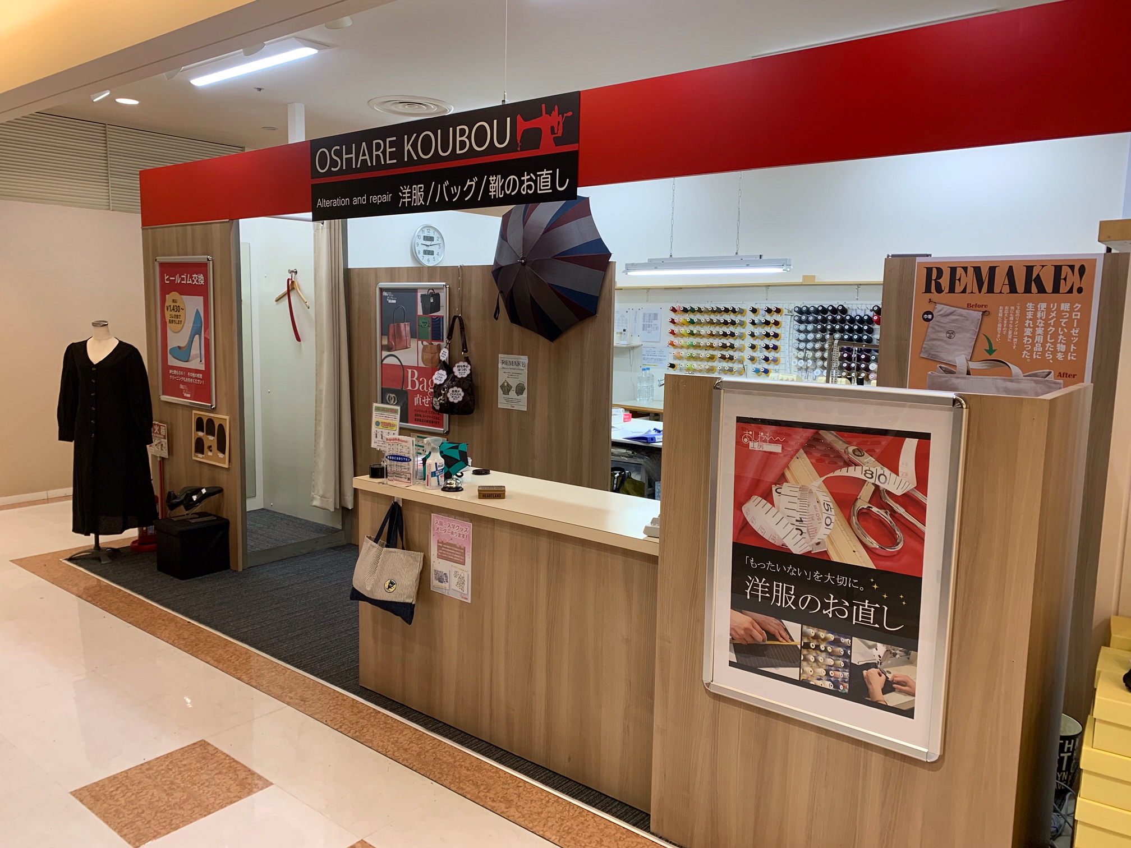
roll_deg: -0.5
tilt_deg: -8.6
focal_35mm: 26
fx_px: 849
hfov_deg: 67.3
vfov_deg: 53.1
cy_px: 424
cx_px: 566
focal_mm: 4.25
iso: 50
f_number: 1.8
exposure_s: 1/50
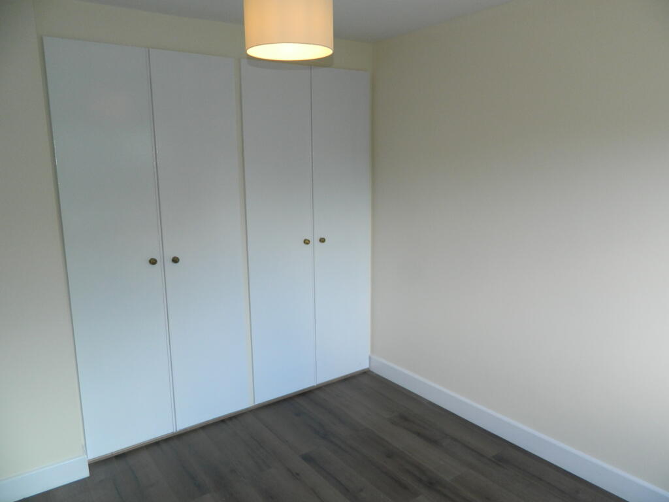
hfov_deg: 69.4
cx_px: 334
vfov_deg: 54.9
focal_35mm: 25
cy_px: 251
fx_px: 483
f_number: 3.1
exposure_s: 1/30
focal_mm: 4.5
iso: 140
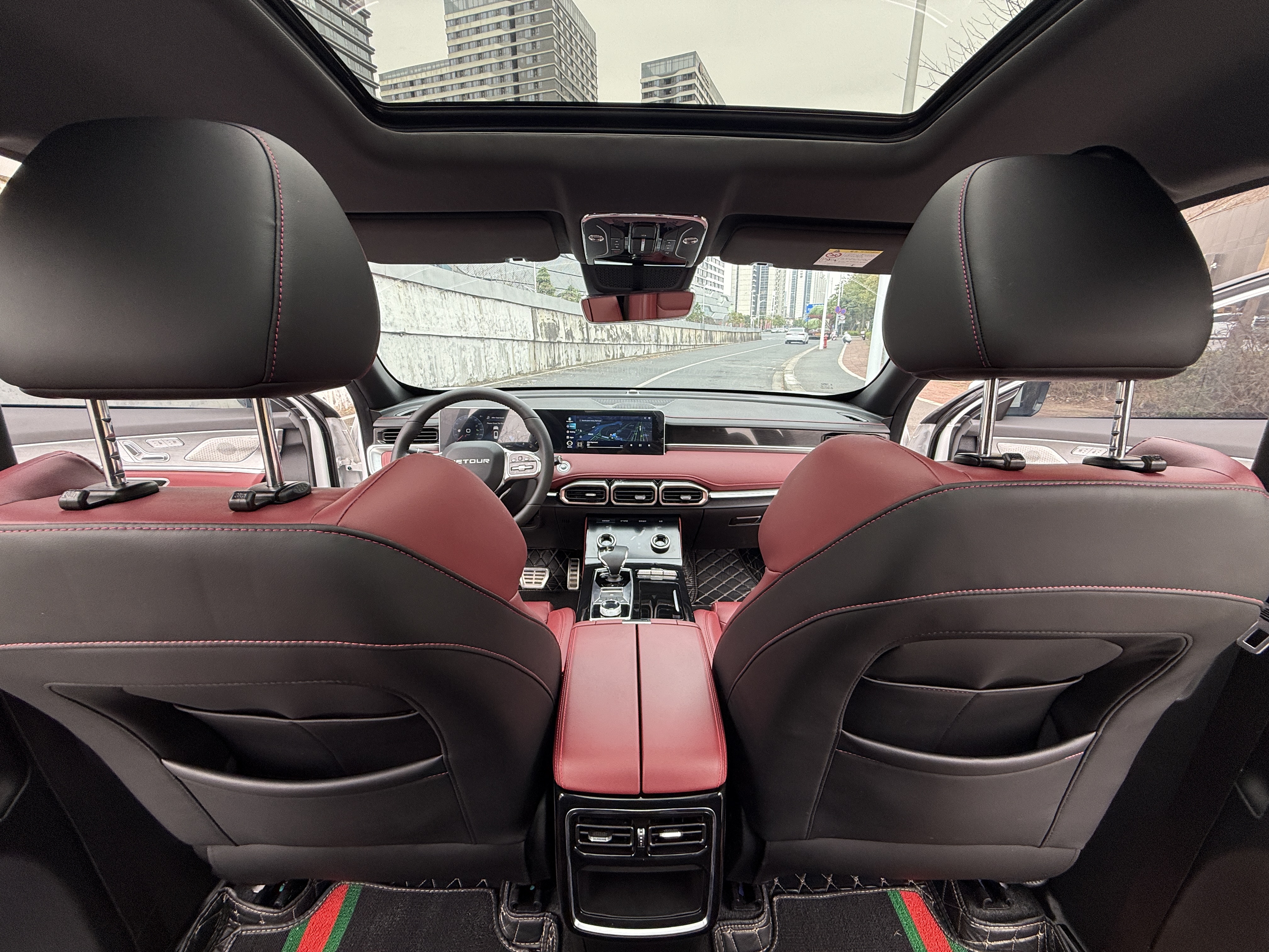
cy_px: 476
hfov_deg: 102.1
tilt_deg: -14.6
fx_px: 513
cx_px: 634
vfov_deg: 85.7
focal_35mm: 14
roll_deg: +0.4
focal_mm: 2.22
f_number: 2.2
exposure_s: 1/99
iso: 50
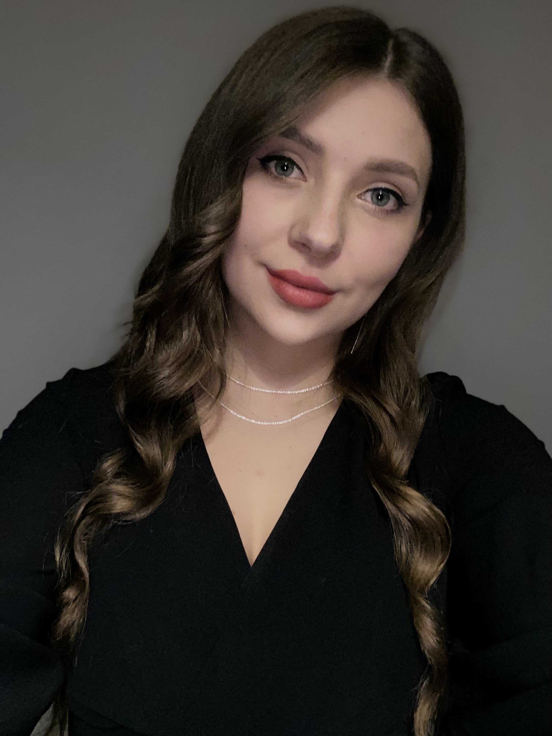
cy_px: 368
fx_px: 638
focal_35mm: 30
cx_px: 276
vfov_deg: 60.0
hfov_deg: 46.8
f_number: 2.2
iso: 400
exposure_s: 1/27
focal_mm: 2.71
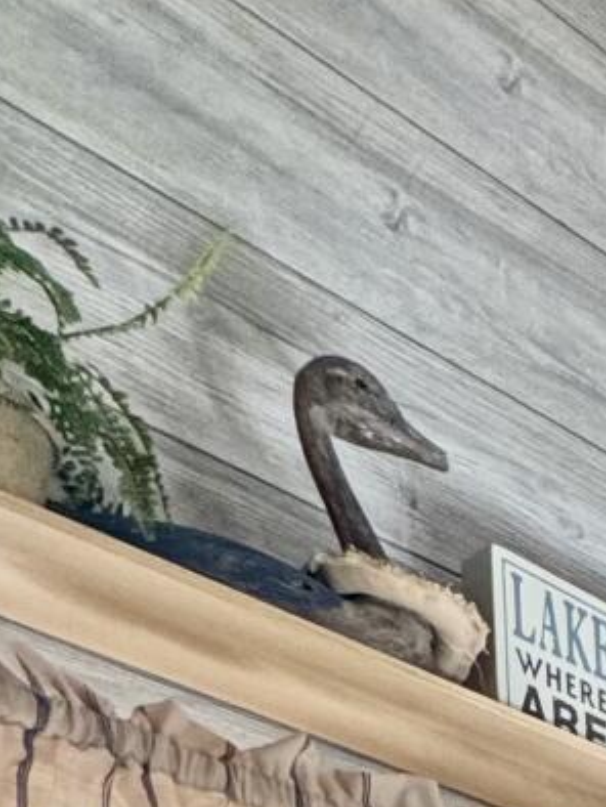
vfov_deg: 17.1
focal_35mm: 71
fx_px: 1655
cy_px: 1733
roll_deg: +2.0
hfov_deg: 14.4
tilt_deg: -4.1
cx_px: 1421
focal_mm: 2.22
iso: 200
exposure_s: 1/120
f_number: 2.2
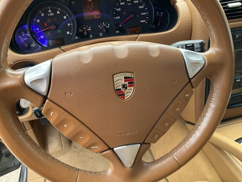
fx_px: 203
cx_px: 121
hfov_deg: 61.7
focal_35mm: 29
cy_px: 91
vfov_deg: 48.2
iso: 25
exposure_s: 1/122
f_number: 1.8
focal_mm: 3
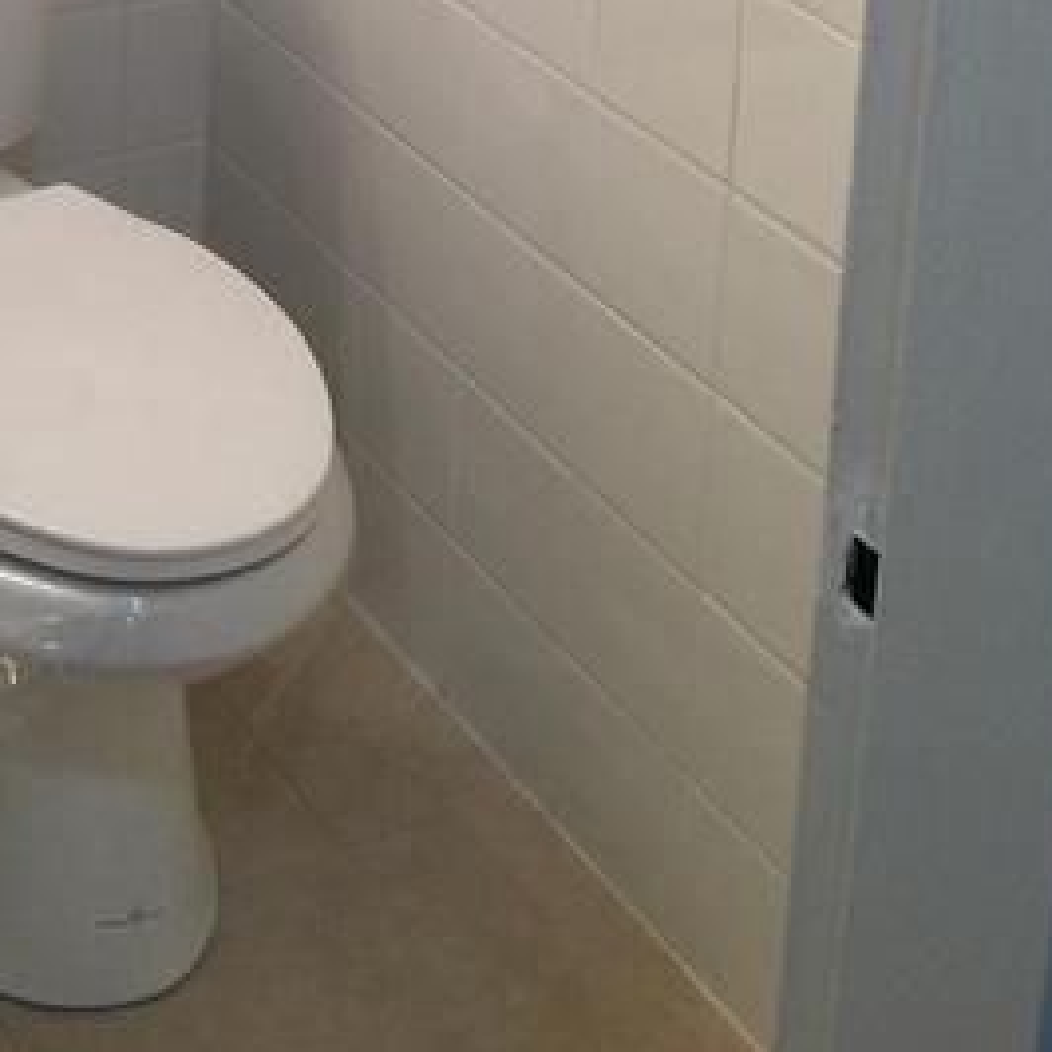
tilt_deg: -12.2
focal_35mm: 74
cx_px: 32
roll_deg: -0.5
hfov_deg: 22.6
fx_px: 2544
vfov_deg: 20.5
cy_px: -455
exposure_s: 1/15
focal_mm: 4.15
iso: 32
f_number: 2.2
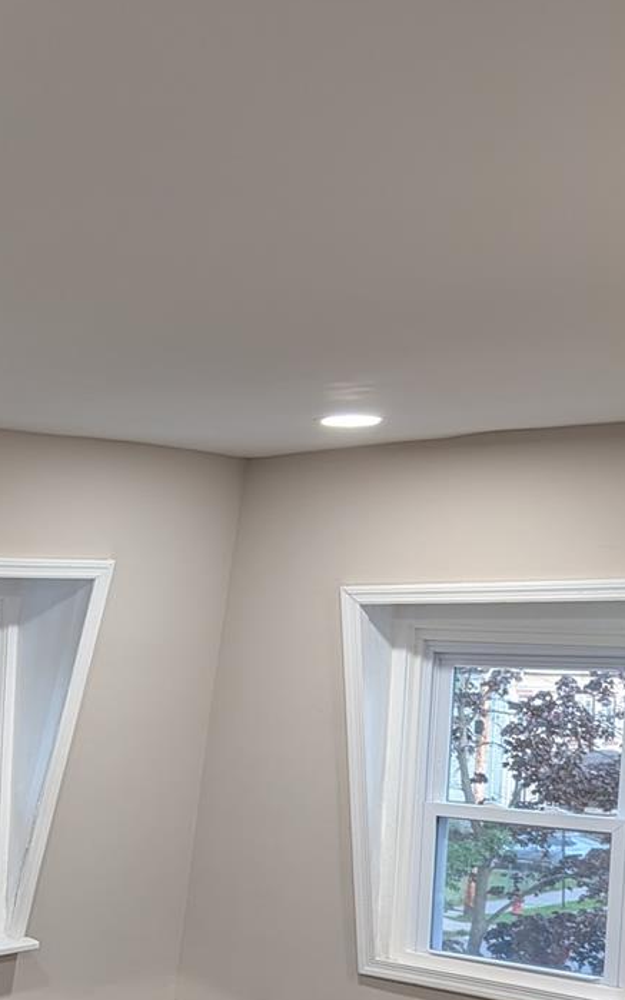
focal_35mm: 56
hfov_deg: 21.0
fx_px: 1526
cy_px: 735
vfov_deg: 35.6
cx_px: -188
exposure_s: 1/30
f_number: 1.68
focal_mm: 6.9
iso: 81
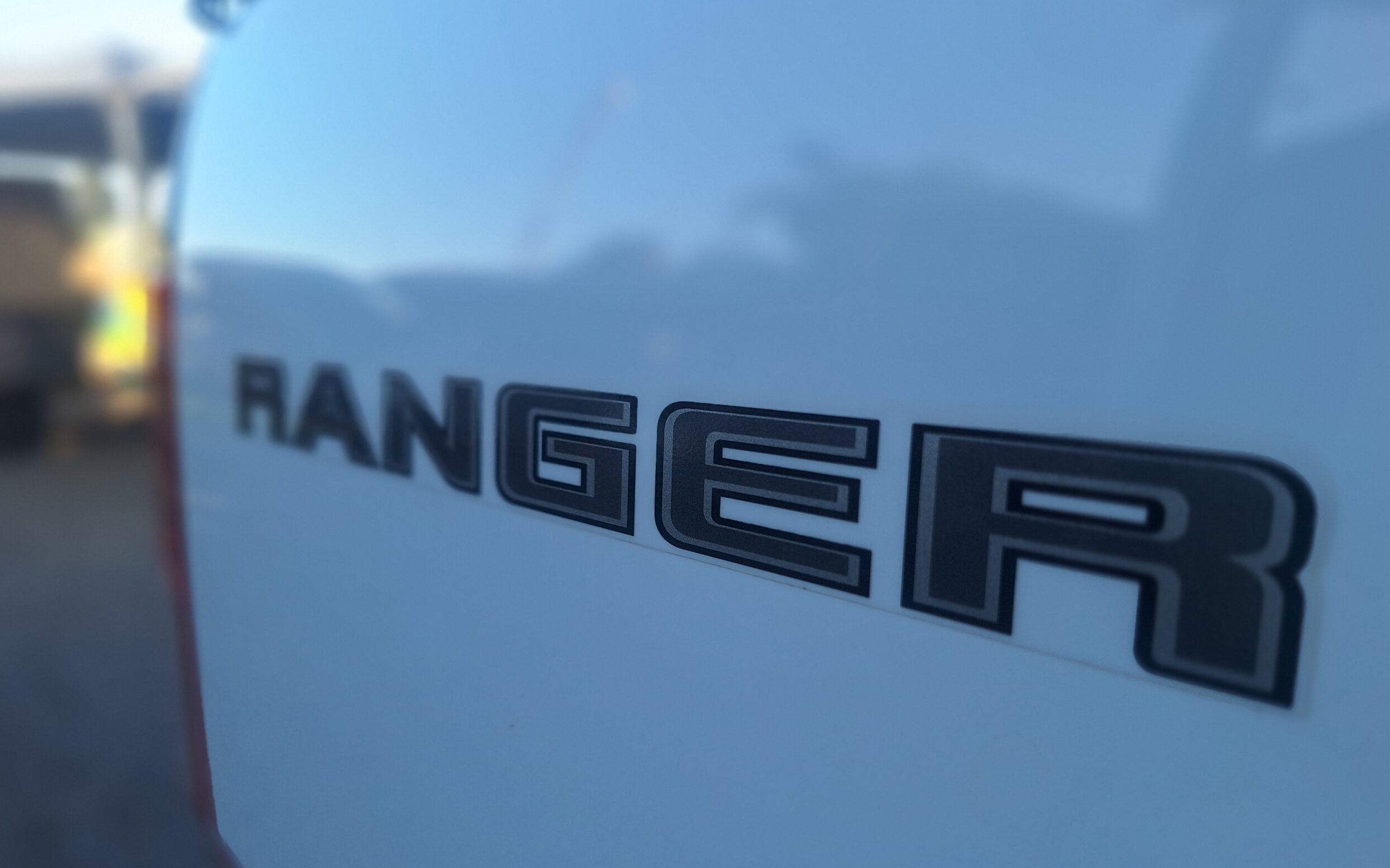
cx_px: 709
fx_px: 947
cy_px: 505
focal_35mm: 25
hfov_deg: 72.5
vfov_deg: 49.1
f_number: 1.8
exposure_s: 1/411
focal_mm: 5.54
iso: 40
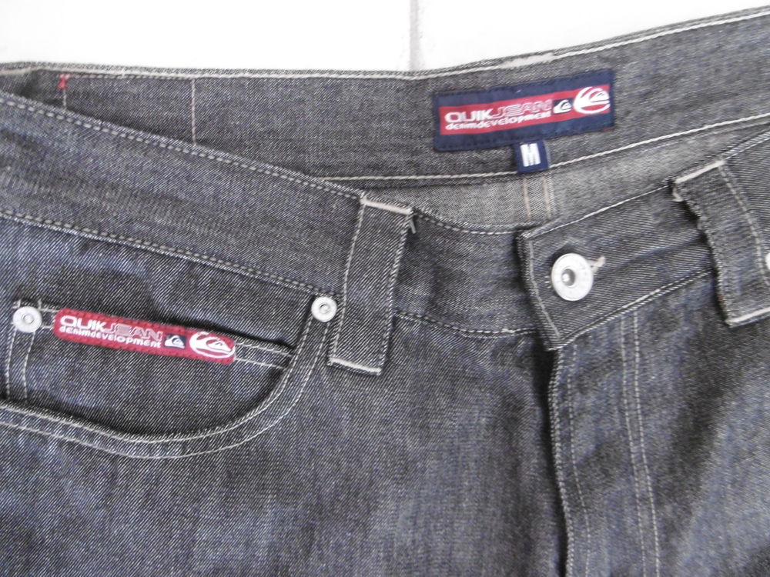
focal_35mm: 24
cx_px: 385
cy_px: 288
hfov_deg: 71.6
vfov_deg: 56.8
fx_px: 534
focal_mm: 4.3
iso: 400
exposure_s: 1/20
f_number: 3.1
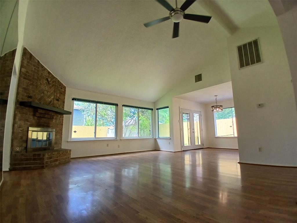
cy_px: 112
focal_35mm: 17
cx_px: 148
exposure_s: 1/60
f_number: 2.2
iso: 64
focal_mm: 1.4
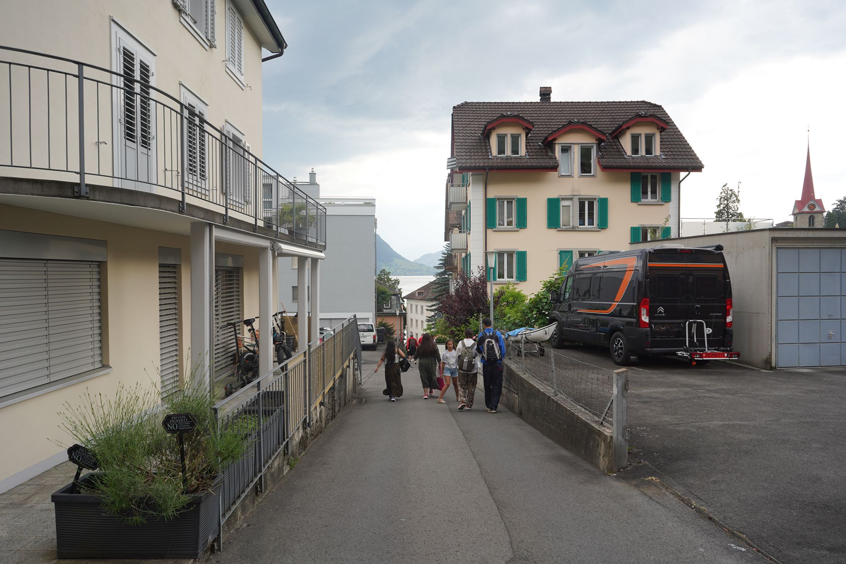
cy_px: 282
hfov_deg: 73.7
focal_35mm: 24
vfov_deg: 53.1
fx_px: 564
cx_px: 423
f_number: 7.1
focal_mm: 24
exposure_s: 1/100
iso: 100
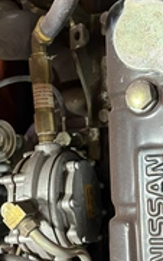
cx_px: 118
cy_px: 185
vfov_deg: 33.0
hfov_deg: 21.1
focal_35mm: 61
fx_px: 434
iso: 400
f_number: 1.6
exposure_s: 1/60
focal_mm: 5.96
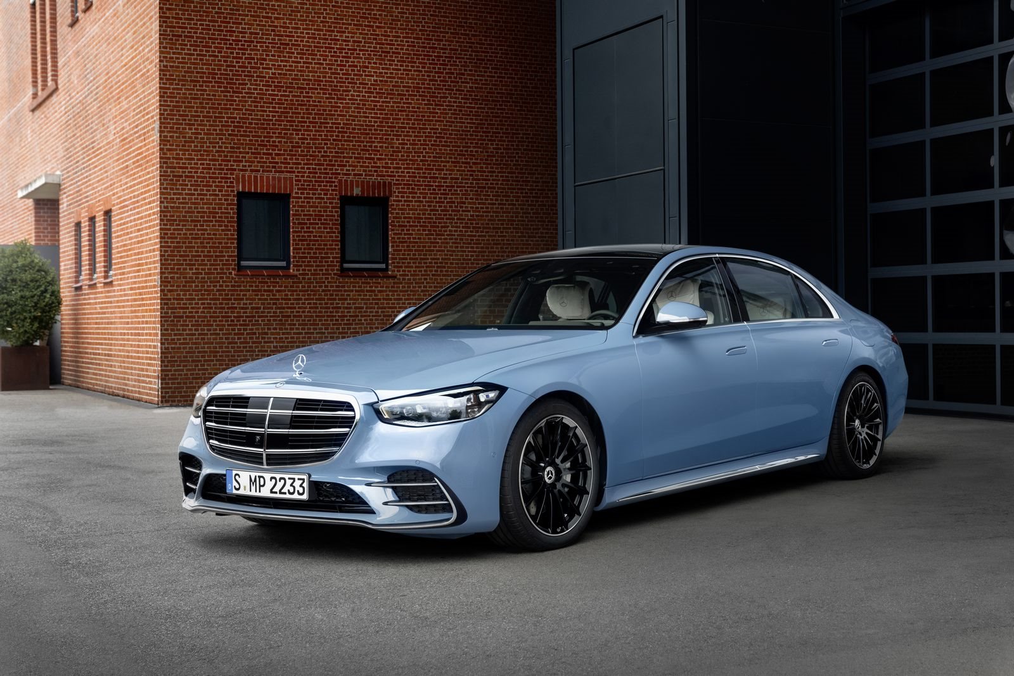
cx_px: 507
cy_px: 338
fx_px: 1155
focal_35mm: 41
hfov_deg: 47.4
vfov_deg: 32.6
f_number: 5.6
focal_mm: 41
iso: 400
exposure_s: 1/160
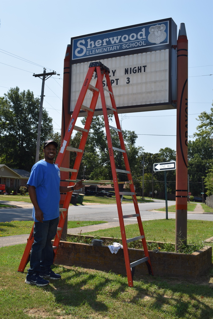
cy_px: 160
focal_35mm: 40
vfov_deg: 47.9
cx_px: 106
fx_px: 359
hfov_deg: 33.0
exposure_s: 1/200
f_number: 10
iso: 100
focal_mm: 27
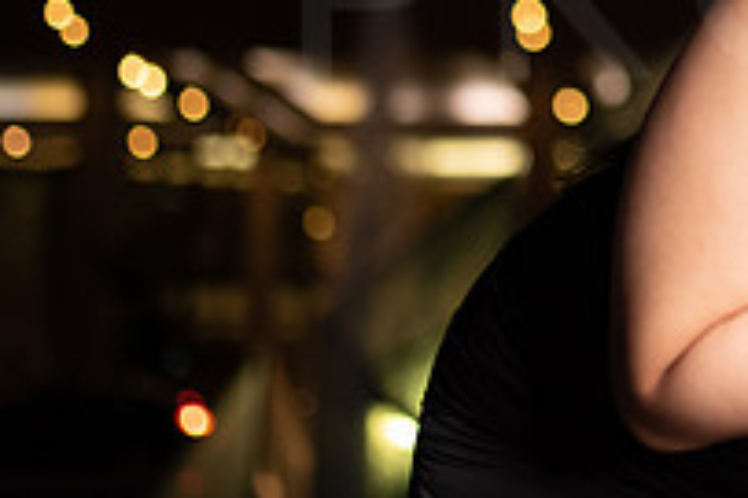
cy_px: -24
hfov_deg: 19.5
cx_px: 829
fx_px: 2076
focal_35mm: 100
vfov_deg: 13.4
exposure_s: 1/640
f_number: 1.4
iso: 800
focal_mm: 35
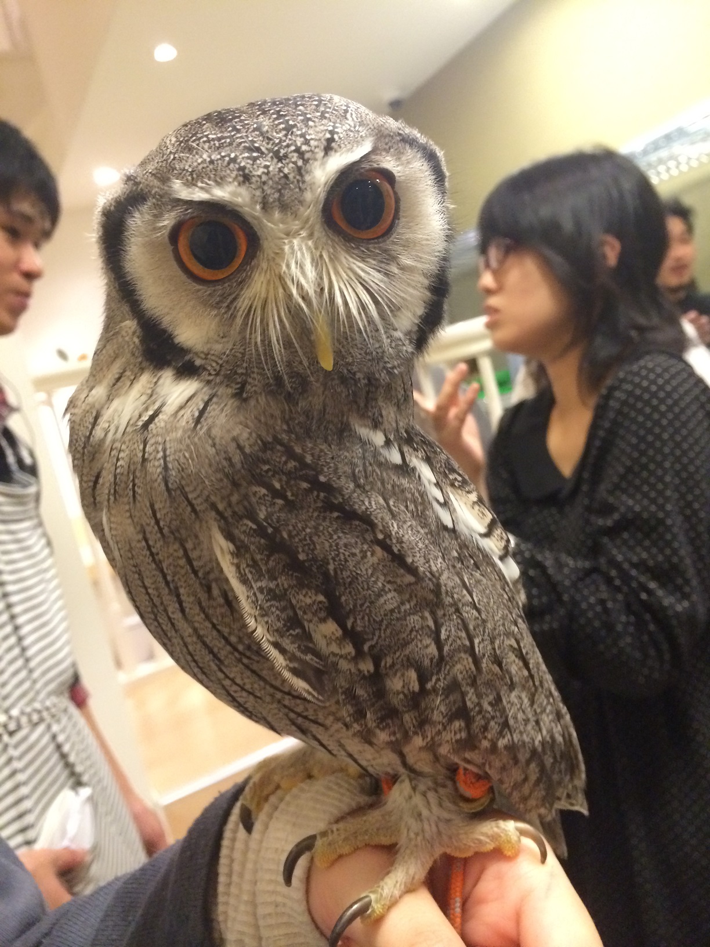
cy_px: 474
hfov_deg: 46.8
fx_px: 820
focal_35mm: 30
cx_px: 355
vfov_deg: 60.0
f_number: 2.2
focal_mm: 4.12
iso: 250
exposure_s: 1/30
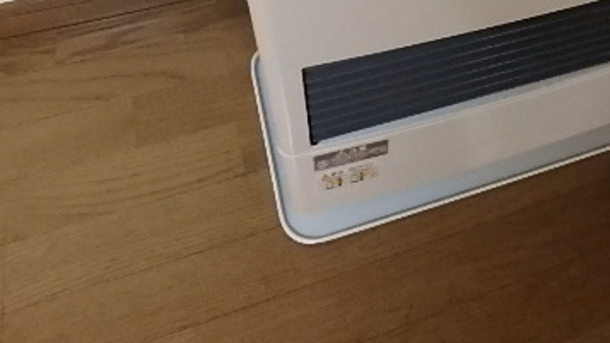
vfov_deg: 26.8
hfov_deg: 46.8
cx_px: 485
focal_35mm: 41
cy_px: -27
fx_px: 663
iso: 1600
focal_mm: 3.7
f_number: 3.5
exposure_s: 1/40
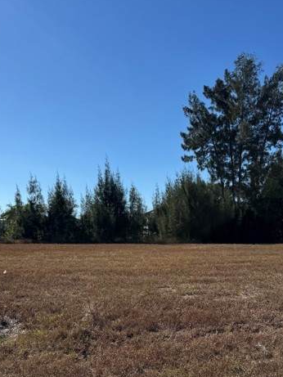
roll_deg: -1.6
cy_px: 243
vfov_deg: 46.2
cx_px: 145
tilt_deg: -2.5
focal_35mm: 40
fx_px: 436
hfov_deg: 36.0
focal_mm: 6.76
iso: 80
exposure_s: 1/6410
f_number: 1.78
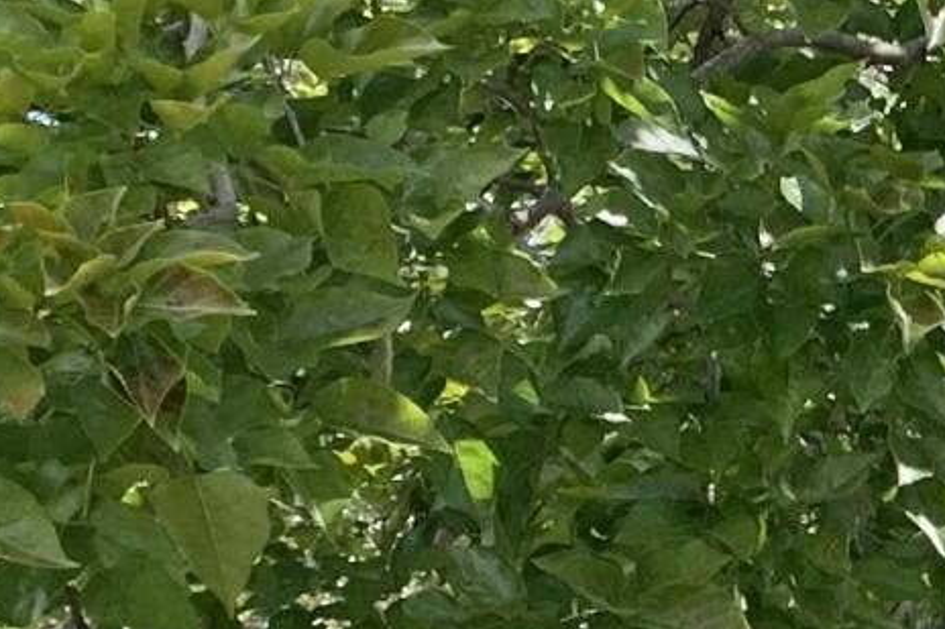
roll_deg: -0.9
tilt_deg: +3.6
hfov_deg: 10.2
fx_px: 4592
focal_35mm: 175
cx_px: 2263
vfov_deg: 7.4
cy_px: 1474
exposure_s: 1/471
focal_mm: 4.25
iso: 25
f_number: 1.8
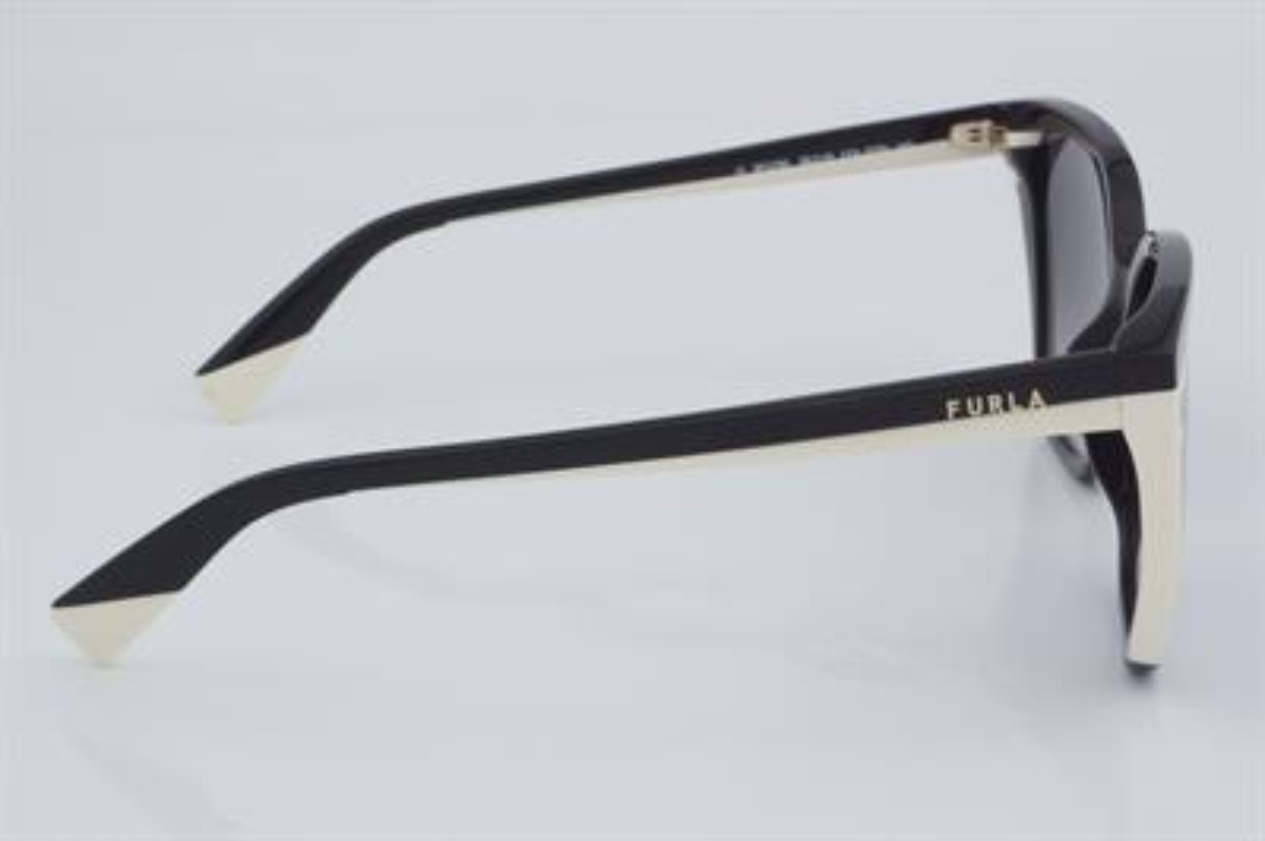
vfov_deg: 16.5
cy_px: 420
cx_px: 632
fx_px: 2897
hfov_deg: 24.6
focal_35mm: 82
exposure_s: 1/4
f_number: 32
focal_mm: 55
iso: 100
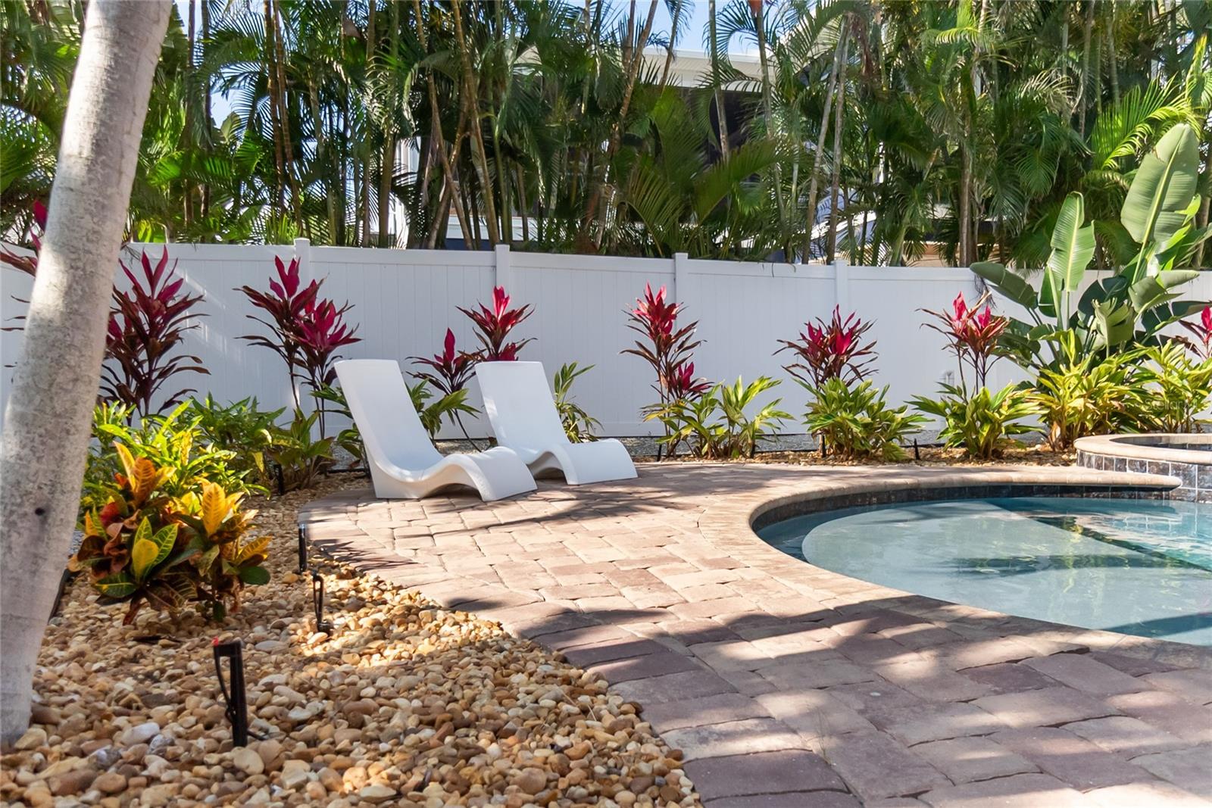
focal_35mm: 27
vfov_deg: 47.9
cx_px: 606
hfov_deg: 67.4
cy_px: 404
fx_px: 909
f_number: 4
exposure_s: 1/4000
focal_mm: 18
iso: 800
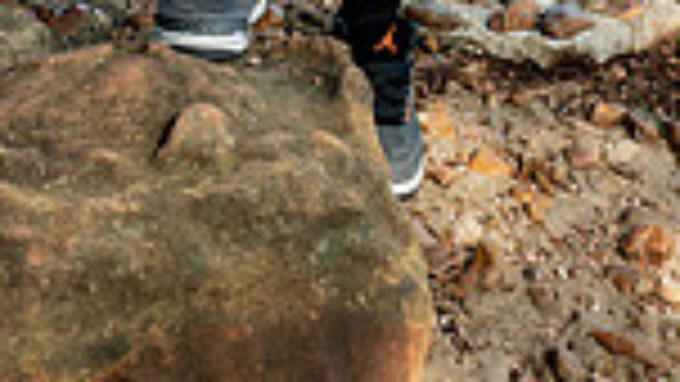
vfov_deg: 9.0
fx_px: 2146
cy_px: -575
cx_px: 432
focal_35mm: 119
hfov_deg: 18.0
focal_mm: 38
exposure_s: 1/200
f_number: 7.1
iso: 200
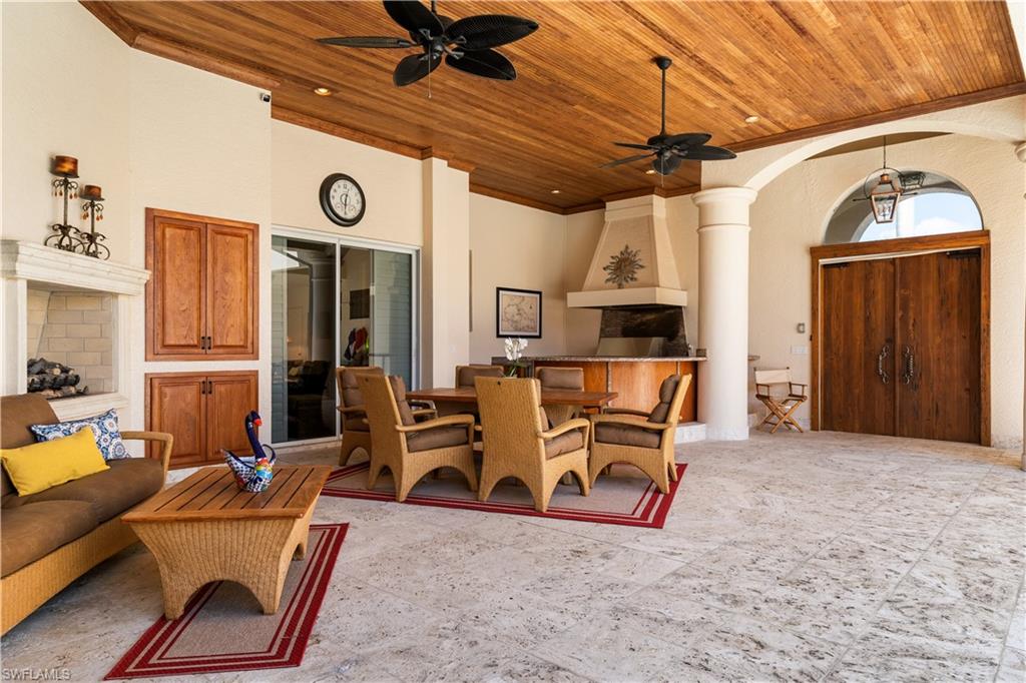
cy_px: 342
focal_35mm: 22
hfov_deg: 78.6
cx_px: 513
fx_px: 627
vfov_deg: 57.2
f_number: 8
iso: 400
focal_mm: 22
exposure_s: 1/160
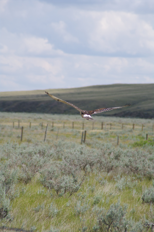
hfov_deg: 4.6
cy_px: 116
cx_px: 77
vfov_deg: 6.9
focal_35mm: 300
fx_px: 1929
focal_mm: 200
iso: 100
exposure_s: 1/350
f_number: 8
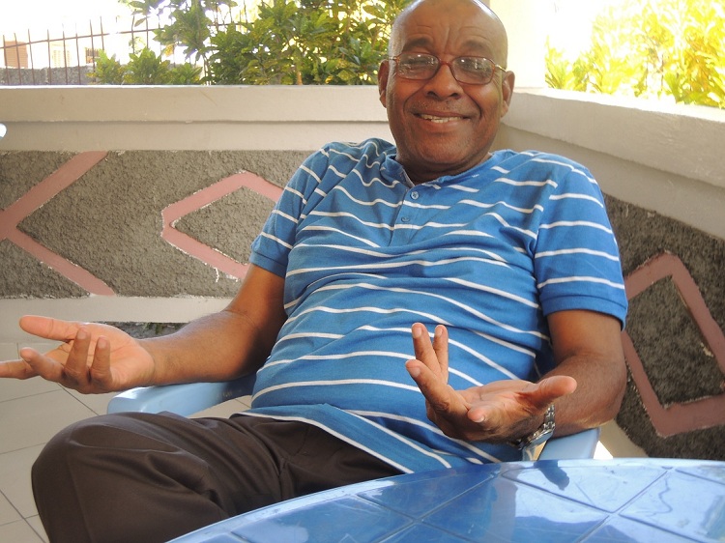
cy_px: 272
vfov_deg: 32.2
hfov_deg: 42.1
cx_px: 362
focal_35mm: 45
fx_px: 942
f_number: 3.5
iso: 100
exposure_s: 1/50
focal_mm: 8.1
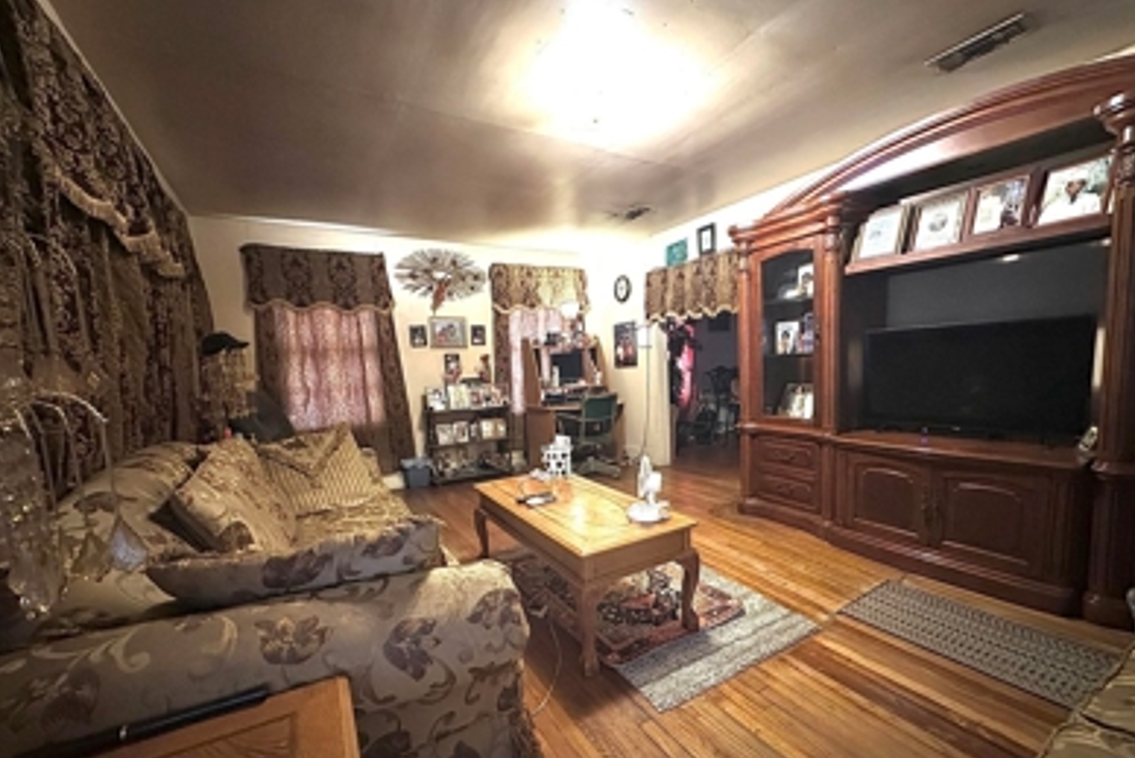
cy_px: 427
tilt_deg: -7.4
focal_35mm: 15
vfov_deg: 77.0
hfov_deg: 100.4
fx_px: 473
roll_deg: +2.5
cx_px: 570
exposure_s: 1/30
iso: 1250
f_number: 2.2
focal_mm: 2.22
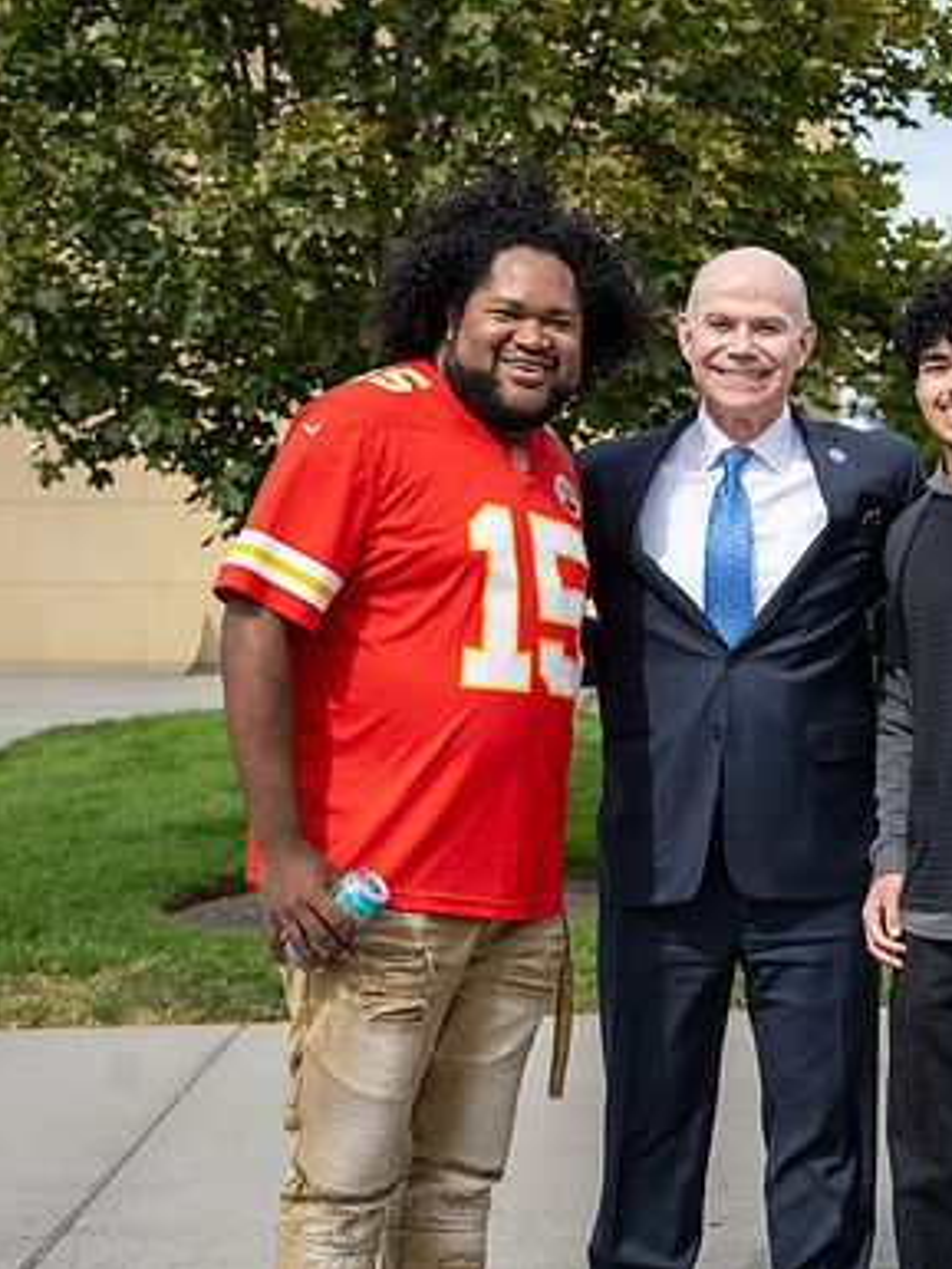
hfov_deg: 20.5
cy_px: 634
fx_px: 2602
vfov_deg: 27.4
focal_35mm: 71
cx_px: 735
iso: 100
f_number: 4
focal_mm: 49
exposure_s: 1/800
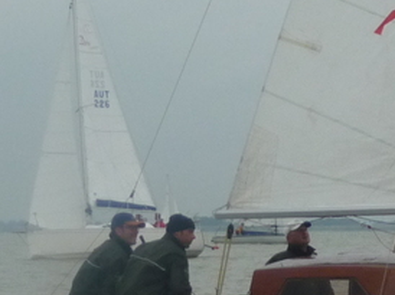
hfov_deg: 6.8
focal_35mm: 292
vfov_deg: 5.1
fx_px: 3329
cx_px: 432
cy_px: -81
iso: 160
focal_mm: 12.2
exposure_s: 1/500
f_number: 4.6
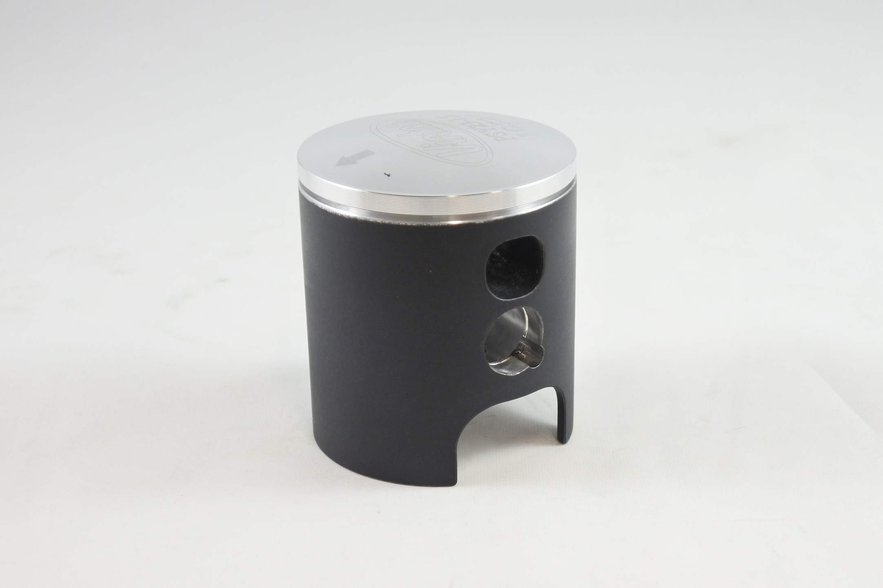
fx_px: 1275
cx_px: 442
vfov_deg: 26.0
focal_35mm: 52
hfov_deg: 38.2
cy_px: 294
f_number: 4.5
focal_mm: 19.3
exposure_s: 1/125
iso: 640
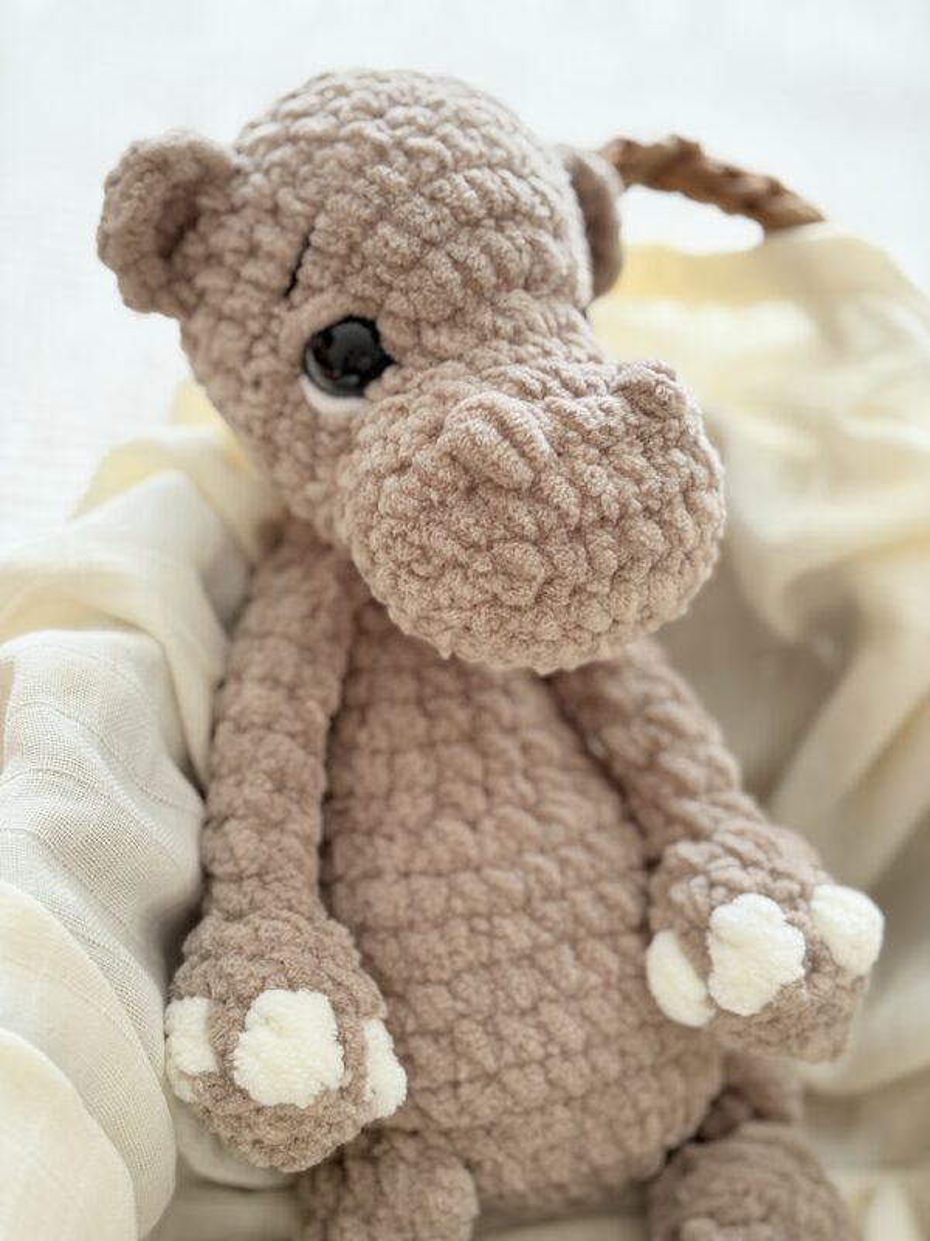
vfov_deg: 36.8
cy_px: 620
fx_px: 1863
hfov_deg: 28.0
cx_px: 465
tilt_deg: -39.7
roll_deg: -11.5
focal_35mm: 52
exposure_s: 1/80
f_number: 1.6
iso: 50
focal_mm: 5.96
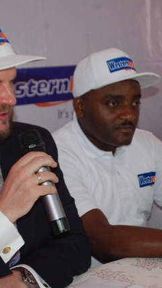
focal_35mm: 100
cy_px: 144
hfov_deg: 12.1
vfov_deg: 21.4
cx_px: 85
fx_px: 765
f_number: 5.3
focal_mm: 42
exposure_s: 1/60
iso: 400
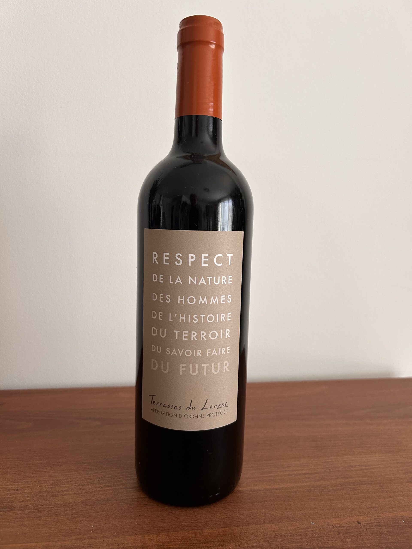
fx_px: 413
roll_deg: -1.7
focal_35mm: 26
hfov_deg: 53.1
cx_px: 206
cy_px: 274
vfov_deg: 67.3
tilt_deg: -6.5
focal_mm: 5.7
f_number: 1.5
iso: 125
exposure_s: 1/84
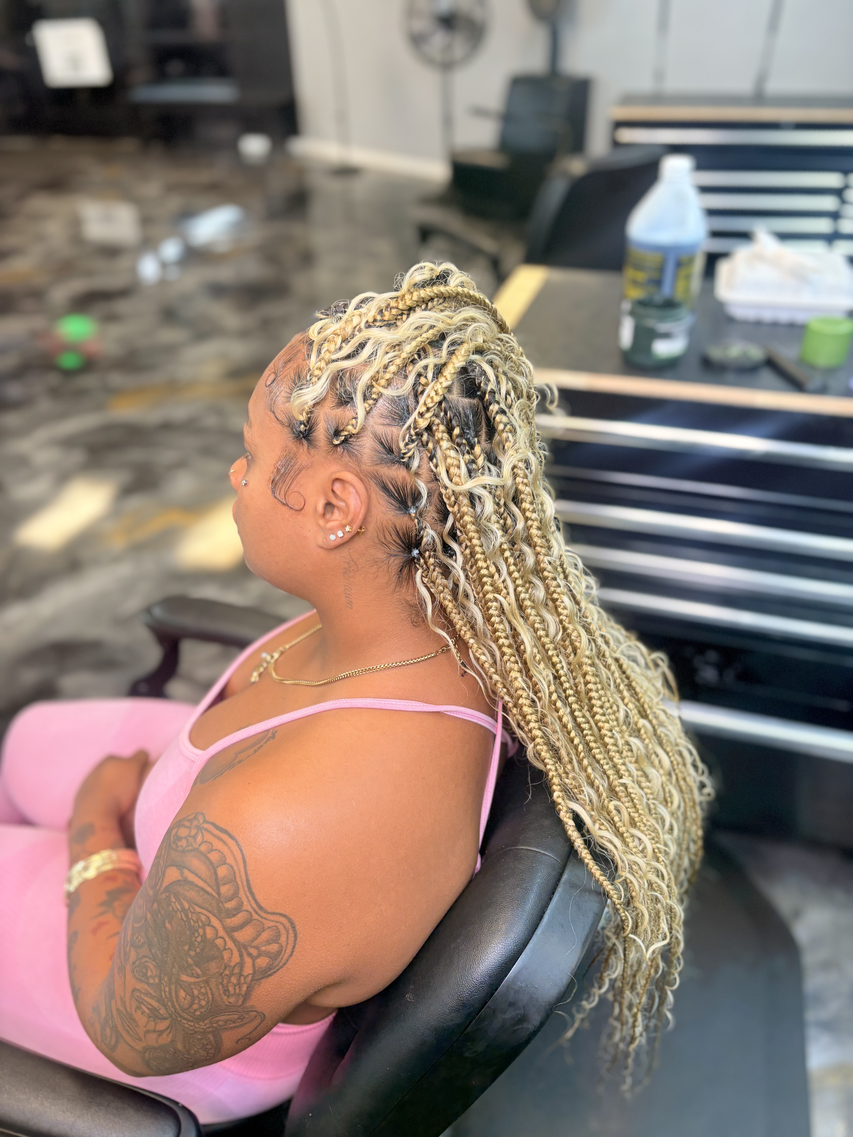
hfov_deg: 53.1
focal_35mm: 26
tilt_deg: -34.4
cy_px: 568
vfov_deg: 67.3
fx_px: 854
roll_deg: +3.3
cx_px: 426
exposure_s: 1/120
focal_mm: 5.96
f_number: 1.6
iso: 125
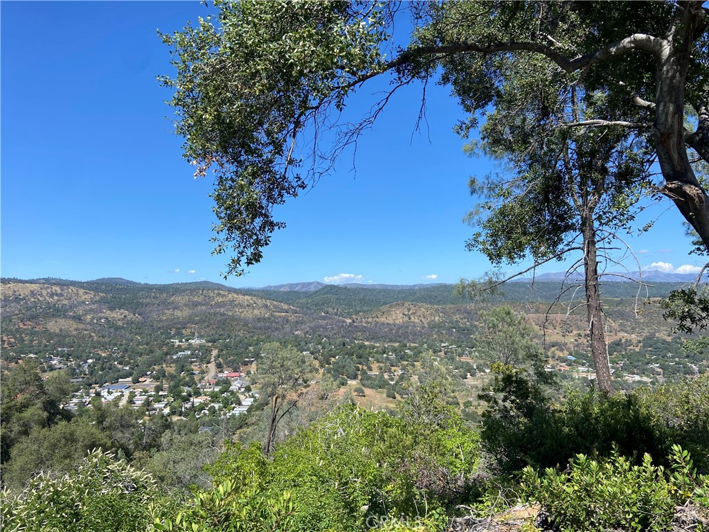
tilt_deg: +5.6
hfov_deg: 67.3
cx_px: 354
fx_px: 533
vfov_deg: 53.1
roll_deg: +0.4
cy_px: 266
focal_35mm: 26
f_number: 1.8
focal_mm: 4.25
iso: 32
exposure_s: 1/2315
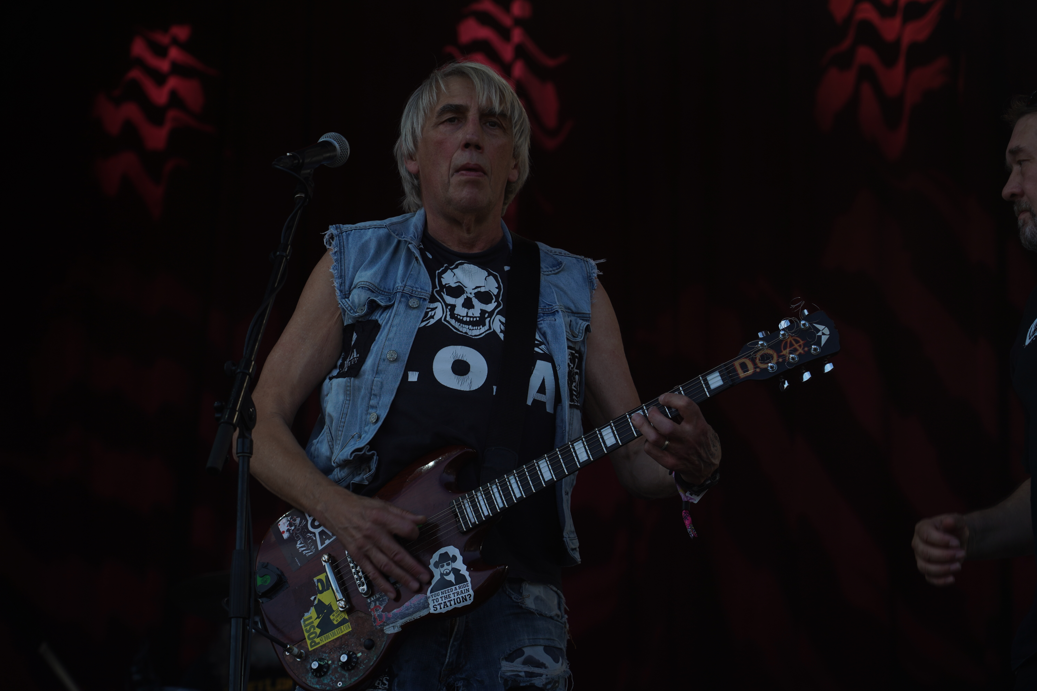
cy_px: 346
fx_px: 3024
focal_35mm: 105
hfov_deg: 19.5
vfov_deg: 13.0
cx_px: 518
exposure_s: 1/320
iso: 100
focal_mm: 105
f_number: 5
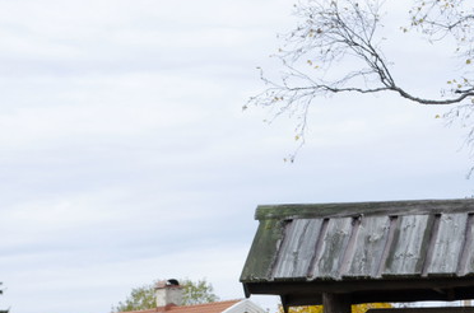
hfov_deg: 11.7
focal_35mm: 174
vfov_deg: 7.8
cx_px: 466
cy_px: 350
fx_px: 2289
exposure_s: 1/250
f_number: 8
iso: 500
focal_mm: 45
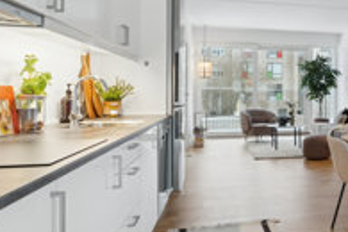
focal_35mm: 40
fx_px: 387
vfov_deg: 33.4
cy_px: 110
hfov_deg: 43.0
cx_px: 332
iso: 200
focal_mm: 13
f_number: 8
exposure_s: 1/15
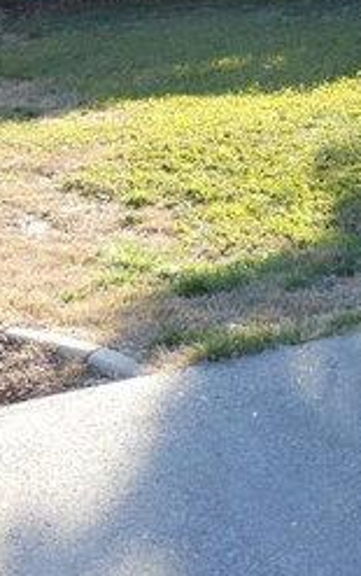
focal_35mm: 96
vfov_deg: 20.7
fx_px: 1507
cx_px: 247
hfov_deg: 13.6
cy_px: -44
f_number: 3.7
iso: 80
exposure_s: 1/125
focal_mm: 5
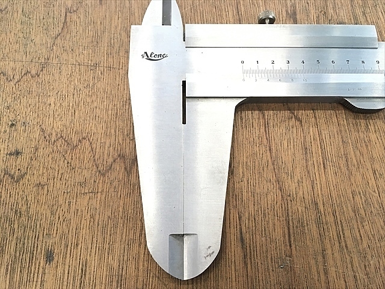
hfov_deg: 61.7
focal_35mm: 29
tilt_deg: -71.5
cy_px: 144
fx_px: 323
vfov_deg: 48.2
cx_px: 192
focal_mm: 4.15
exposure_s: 1/30
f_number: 2.2
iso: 64
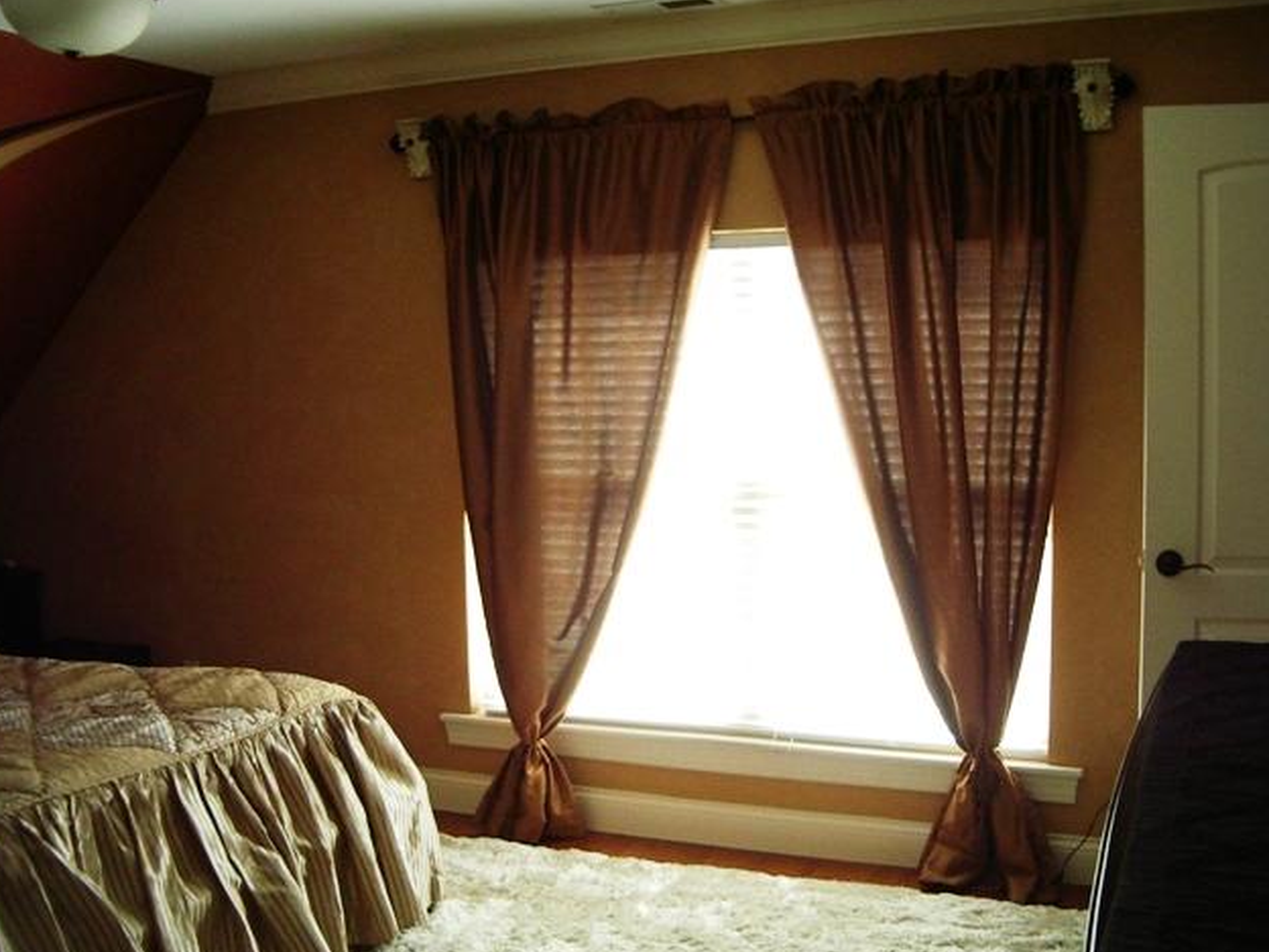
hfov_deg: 47.9
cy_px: 478
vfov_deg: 36.8
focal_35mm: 39
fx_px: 1430
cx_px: 622
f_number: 2.6
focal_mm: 5.8
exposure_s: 1/80
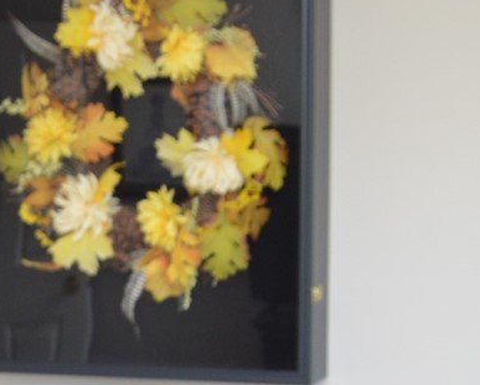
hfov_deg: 16.8
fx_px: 1578
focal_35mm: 111
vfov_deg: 13.4
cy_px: 490
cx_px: -25
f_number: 4.5
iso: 400
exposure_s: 1/80
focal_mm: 18
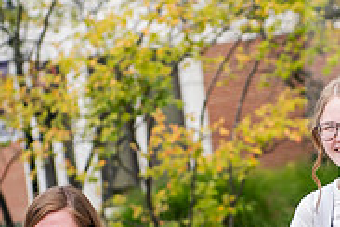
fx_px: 2097
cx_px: 249
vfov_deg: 6.2
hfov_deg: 9.3
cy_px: 198
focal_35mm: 222
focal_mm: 70
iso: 100
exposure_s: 1/320
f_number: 3.5
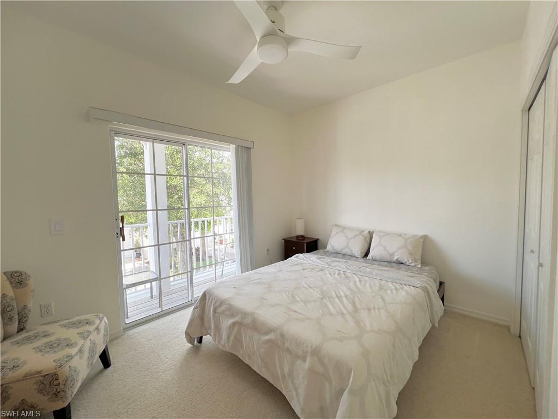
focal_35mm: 13
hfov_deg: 106.2
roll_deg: +0.9
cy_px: 210
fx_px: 210
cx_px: 279
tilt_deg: -3.1
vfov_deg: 89.9
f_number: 1.8
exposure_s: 1/120
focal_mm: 1.57
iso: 40
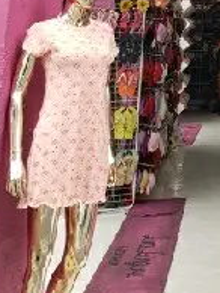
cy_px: -264
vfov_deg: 15.3
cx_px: 419
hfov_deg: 12.4
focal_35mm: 107
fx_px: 905
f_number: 2.4
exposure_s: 1/227
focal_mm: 4.3
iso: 50
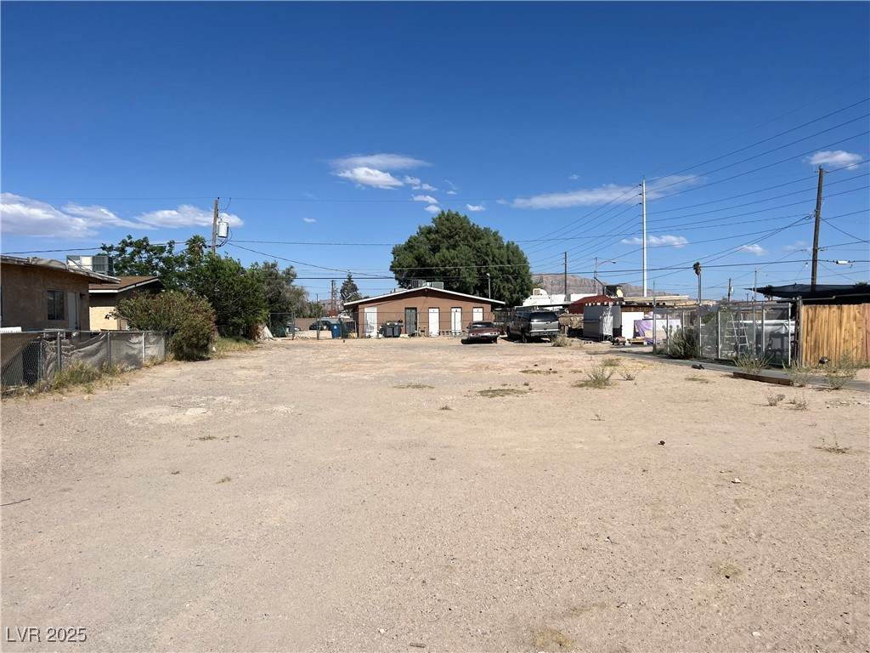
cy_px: 326
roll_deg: +0.8
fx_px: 653
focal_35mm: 26
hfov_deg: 67.3
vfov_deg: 53.1
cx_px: 435
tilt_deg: -1.6
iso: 50
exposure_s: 1/7874
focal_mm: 5.1
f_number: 1.6
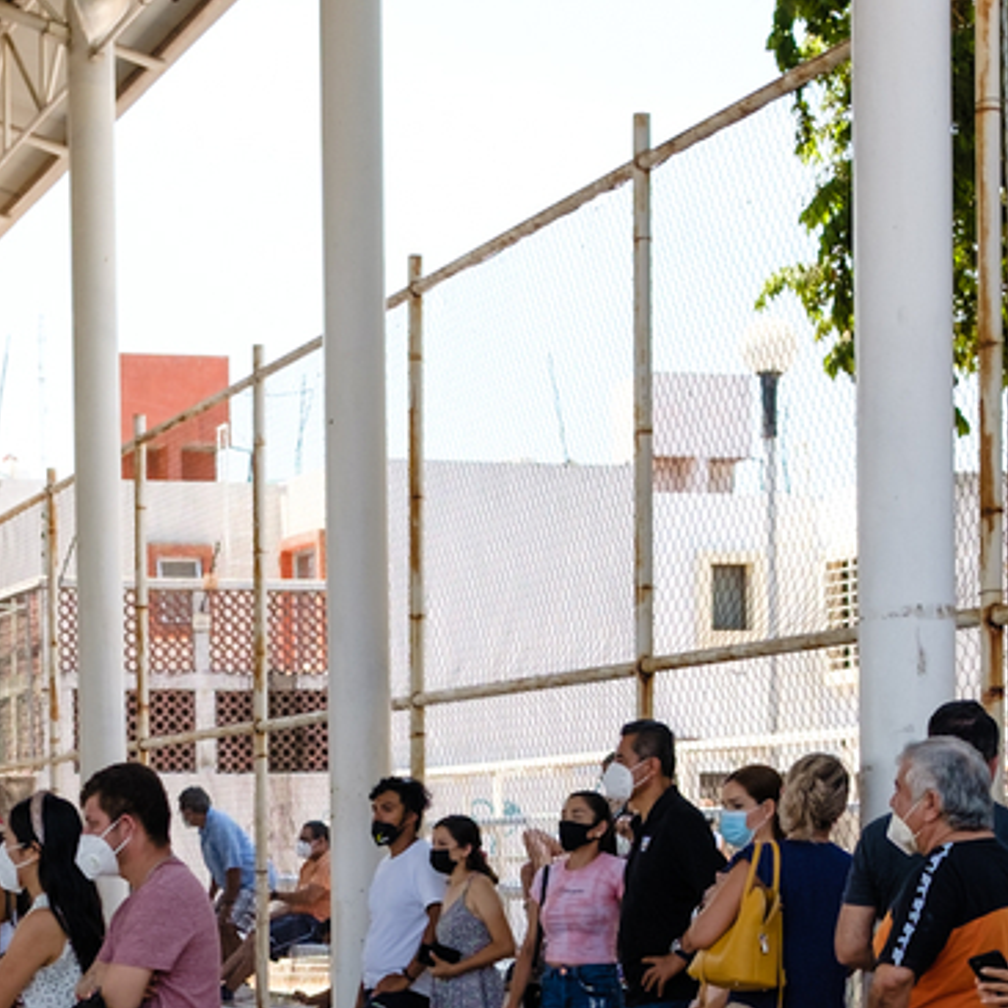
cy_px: 1007
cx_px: 578
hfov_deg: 16.7
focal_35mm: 104
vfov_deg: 16.4
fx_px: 3426
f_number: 3.2
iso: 400
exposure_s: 1/1600
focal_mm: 23
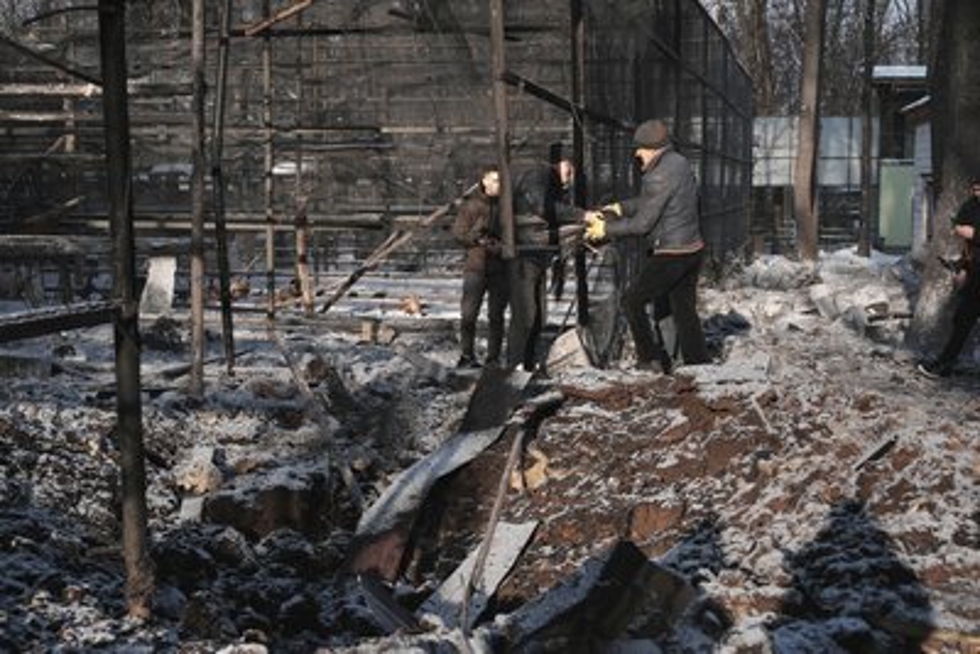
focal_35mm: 52
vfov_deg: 26.0
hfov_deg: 38.2
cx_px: 490
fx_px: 1416
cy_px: 327
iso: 200
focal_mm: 52
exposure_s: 1/3333
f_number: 5
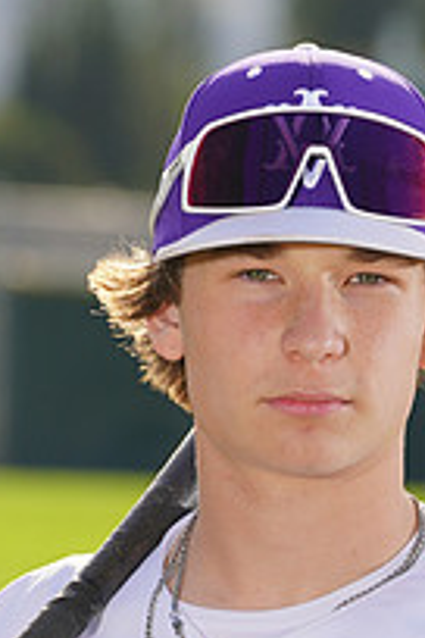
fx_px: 10996
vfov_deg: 3.3
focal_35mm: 621
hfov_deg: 2.2
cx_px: 211
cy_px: 691
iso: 100
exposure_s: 1/250
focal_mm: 218
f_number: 8
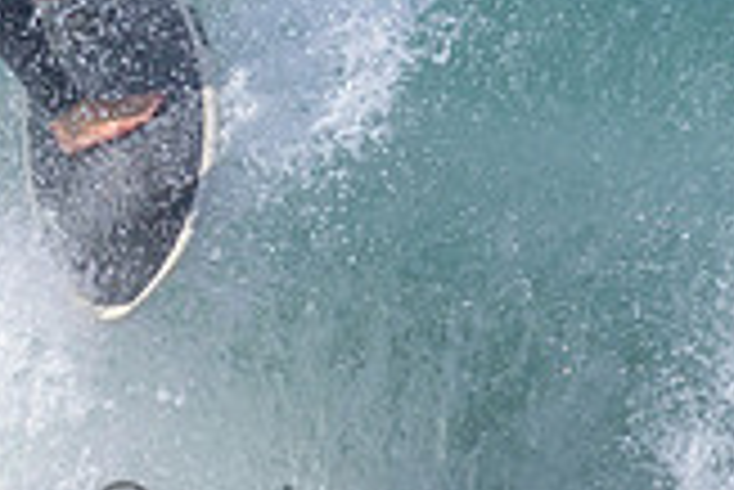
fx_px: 58199
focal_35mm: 2852
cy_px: -223
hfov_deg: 0.7
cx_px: 86
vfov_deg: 0.5
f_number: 11
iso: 1100
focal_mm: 800
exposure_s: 1/2000
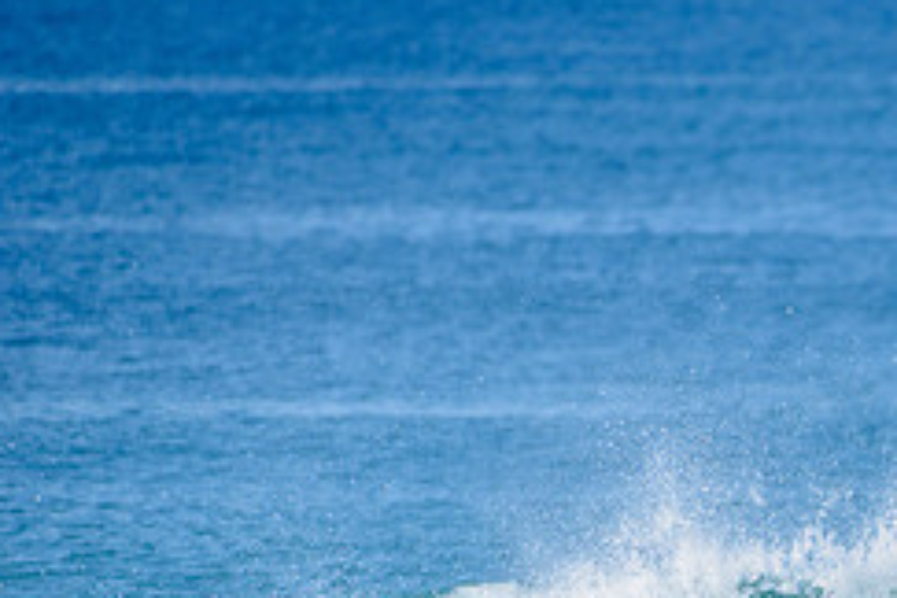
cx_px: 1052
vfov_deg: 1.1
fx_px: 30097
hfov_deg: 1.7
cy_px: 637
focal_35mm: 1208
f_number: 5.6
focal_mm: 500
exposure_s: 1/2000
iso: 200
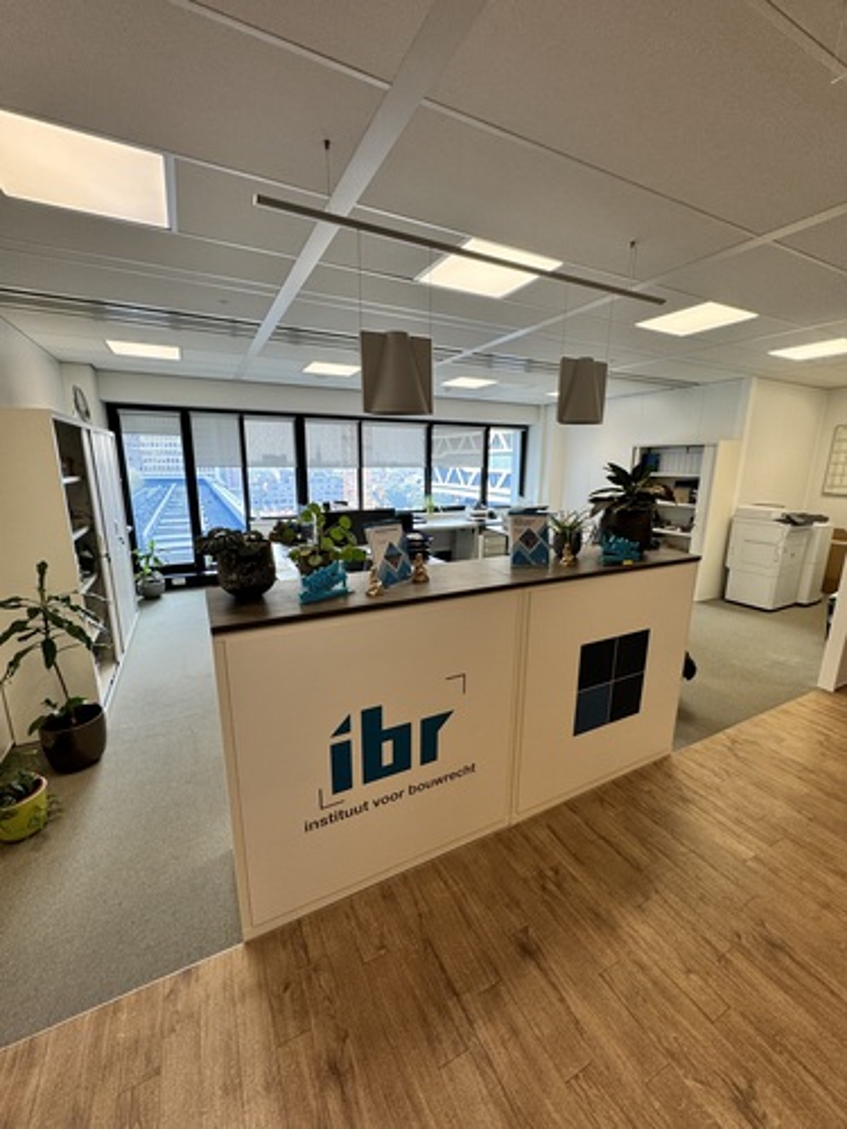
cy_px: 564
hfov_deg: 85.7
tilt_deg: -11.9
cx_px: 424
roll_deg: -0.3
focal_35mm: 14
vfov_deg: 102.1
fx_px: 457
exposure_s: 1/99
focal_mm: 2.22
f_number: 2.2
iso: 80
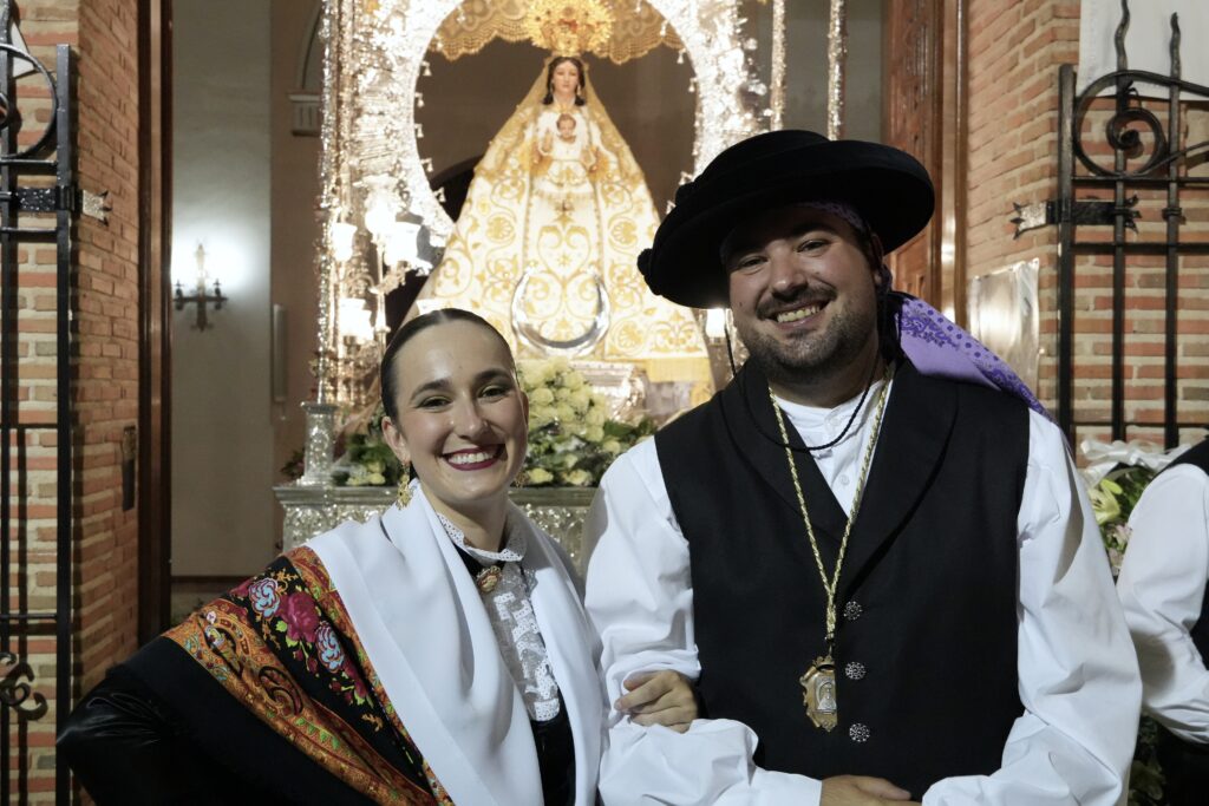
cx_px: 604
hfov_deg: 42.3
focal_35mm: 46
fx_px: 1562
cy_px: 403
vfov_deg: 29.0
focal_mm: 31
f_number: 6.3
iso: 5000
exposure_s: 1/125
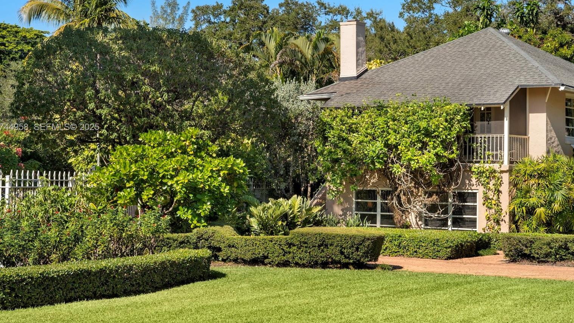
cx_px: 285
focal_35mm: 74
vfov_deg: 16.3
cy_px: 128
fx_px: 1123
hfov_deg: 28.7
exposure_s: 1/80
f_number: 11
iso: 100
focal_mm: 66.7
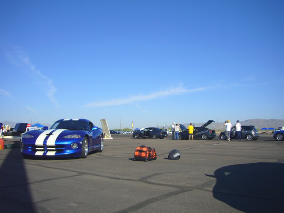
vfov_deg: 42.9
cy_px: 106
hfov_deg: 55.4
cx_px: 142
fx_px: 271
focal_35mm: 33
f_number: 6.3
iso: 80
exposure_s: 1/400
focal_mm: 5.4
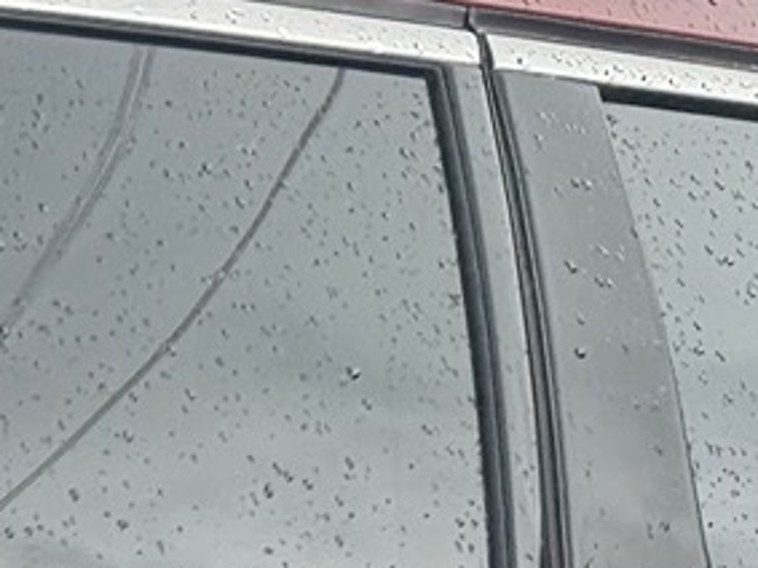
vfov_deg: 7.7
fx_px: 3743
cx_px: -1417
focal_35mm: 171
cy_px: 1624
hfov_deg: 9.4
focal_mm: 6.76
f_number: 1.78
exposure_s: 1/559
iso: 80
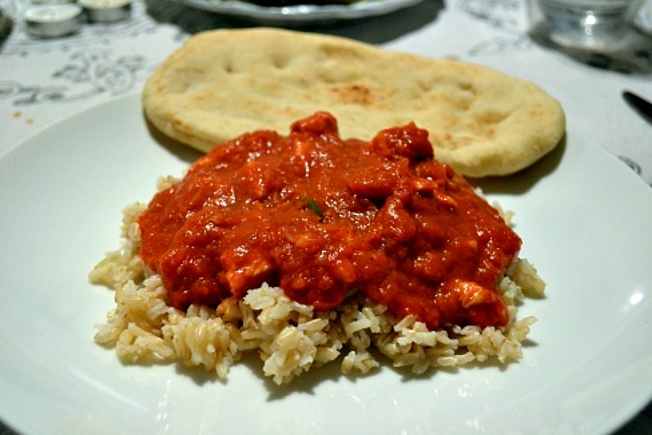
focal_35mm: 45
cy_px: 220
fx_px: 807
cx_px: 321
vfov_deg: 30.2
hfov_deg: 44.0
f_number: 4.5
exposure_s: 1/60
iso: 2800
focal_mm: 29
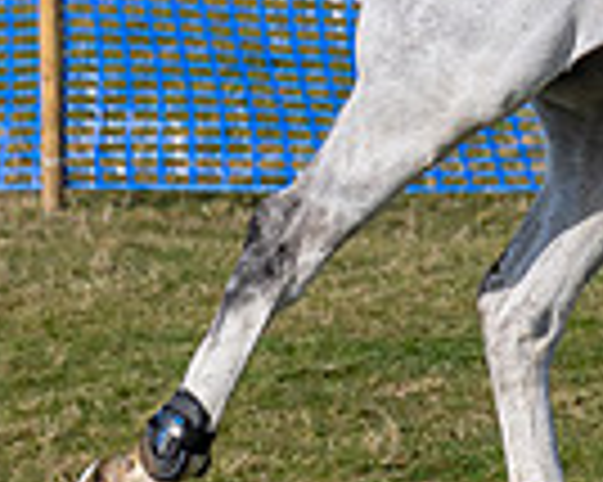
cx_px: 853
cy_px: -64
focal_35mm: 648
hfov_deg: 3.0
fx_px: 11556
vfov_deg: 2.4
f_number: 2.8
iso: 100
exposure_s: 1/3200
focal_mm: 70
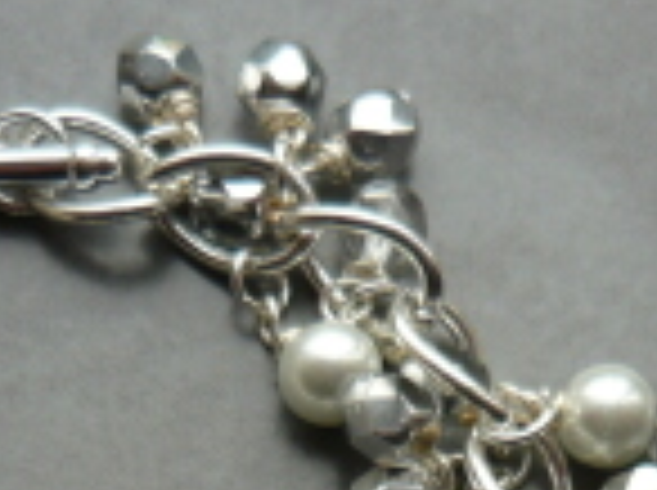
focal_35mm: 116
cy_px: 809
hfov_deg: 17.0
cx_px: 279
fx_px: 2198
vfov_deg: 12.0
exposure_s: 1/80
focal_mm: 5.5
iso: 100
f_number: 2.8
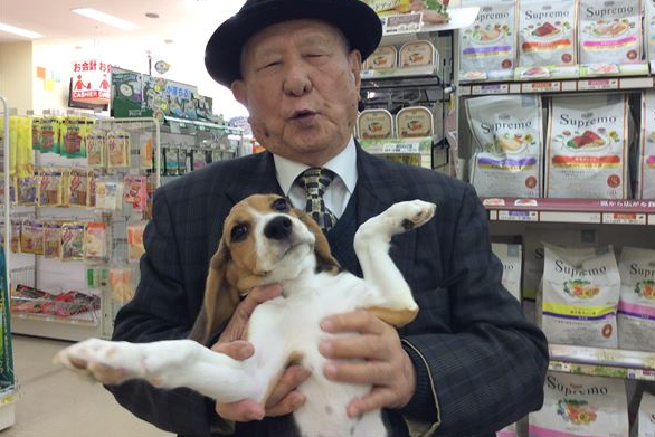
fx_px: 619
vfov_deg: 38.8
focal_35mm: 34
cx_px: 333
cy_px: 189
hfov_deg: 55.8
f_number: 2.4
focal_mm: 3.3
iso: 40
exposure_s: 1/24
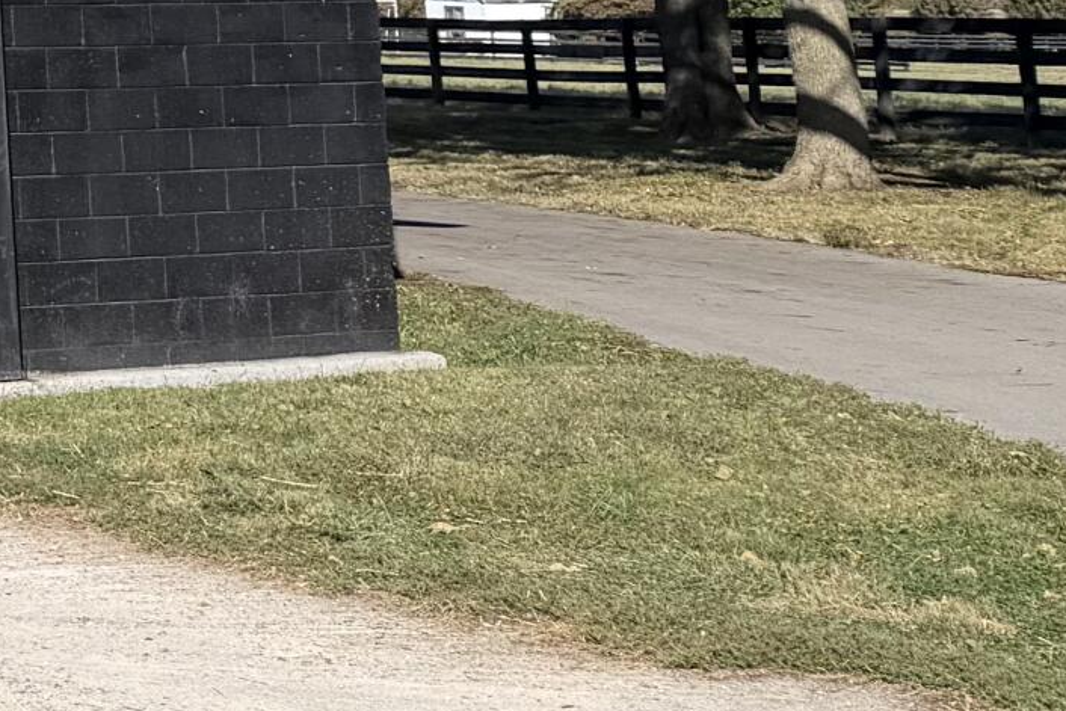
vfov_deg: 11.9
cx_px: -1172
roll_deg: +0.6
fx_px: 3139
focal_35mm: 106
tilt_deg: +8.2
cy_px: -575
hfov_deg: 15.0
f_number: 1.78
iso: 80
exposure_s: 1/4975
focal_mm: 6.76
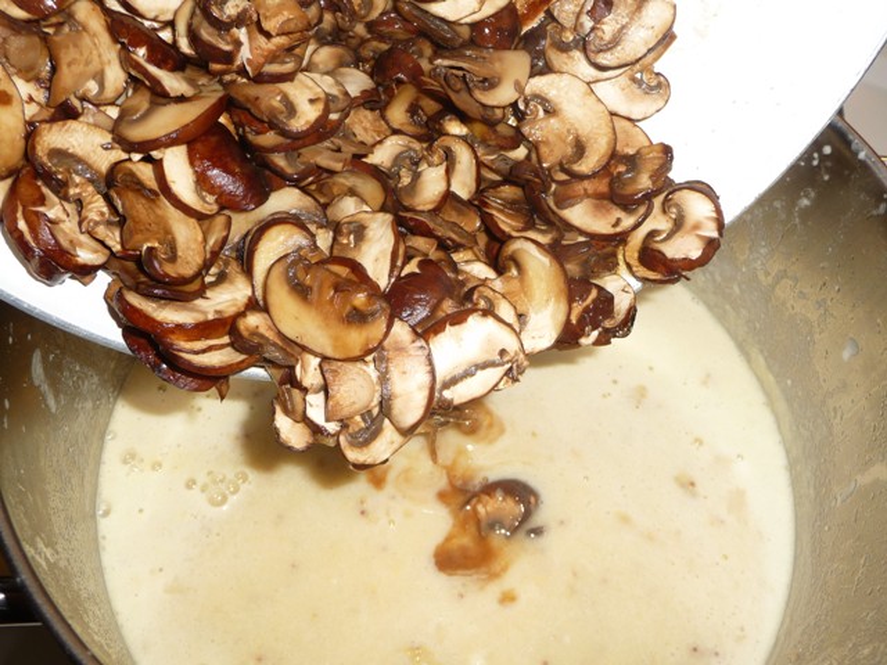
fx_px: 820
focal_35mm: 32
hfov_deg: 56.8
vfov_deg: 44.2
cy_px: 332
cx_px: 444
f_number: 3.5
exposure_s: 1/30
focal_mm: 5.3
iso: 100
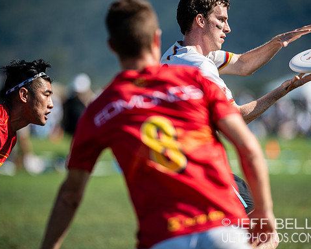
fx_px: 2817
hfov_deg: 6.3
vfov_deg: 5.1
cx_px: 179
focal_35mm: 306
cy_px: 125
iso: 200
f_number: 3.2
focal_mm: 270
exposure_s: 1/2500
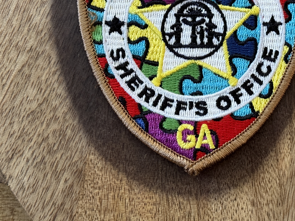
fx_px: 784
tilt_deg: -85.3
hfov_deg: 21.3
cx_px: 188
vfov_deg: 15.9
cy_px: 32
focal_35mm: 92
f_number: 1.78
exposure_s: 1/40
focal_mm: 6.76
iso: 250
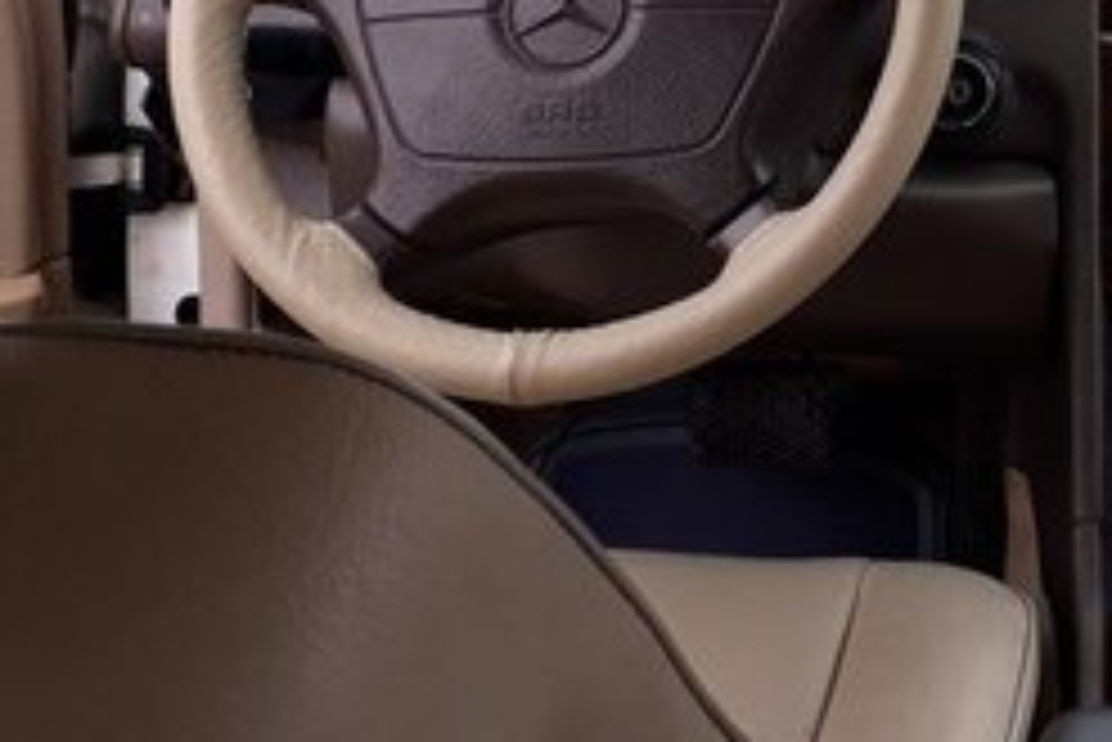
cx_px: 1306
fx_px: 2318
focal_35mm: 75
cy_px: -146
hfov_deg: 24.6
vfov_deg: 17.4
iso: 40
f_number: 1.9
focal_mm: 3.6
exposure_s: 1/346
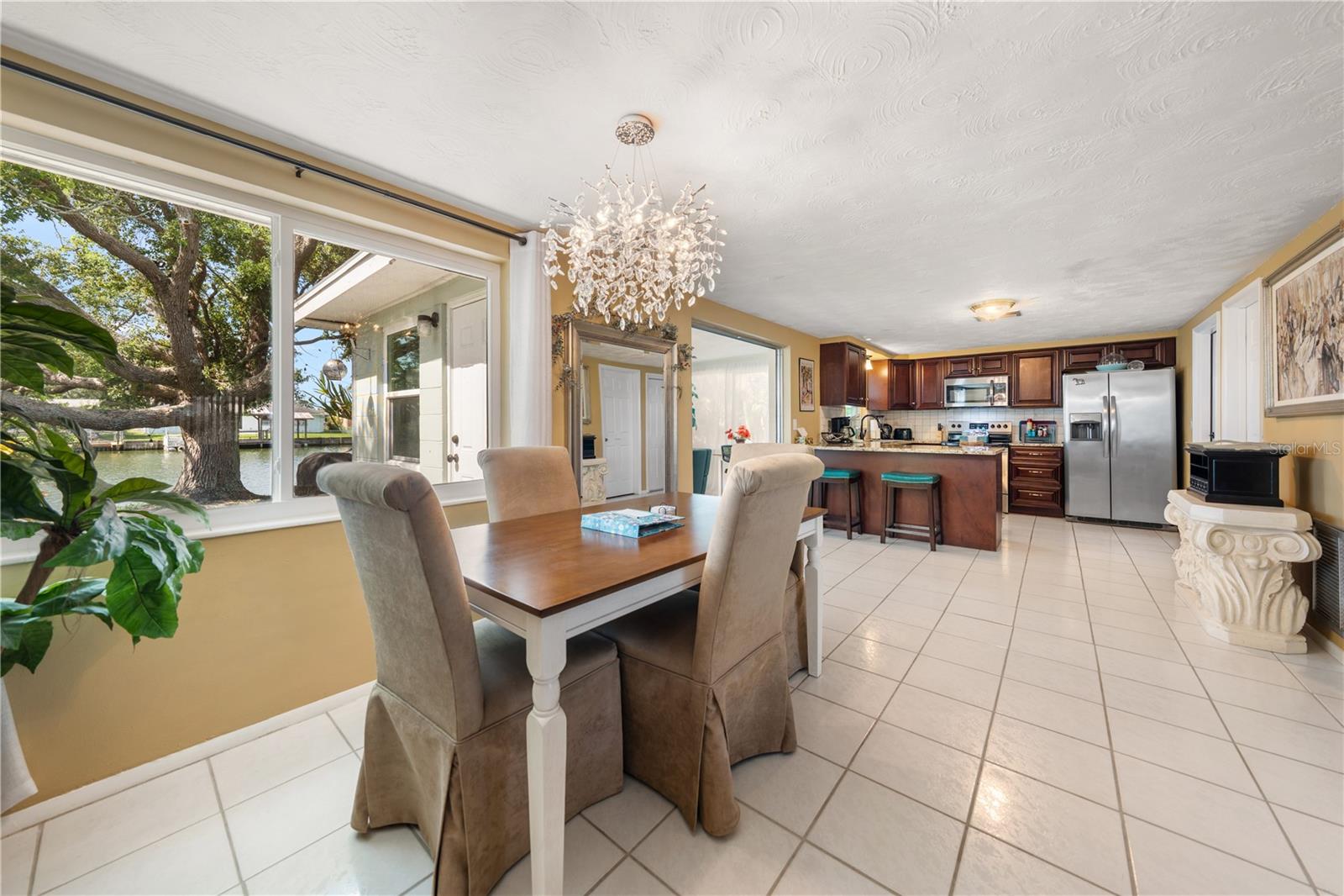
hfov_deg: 112.6
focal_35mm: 12
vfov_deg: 90.0
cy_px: 448
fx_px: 448
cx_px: 672
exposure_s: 1/6
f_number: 4.5
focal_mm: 12
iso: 100
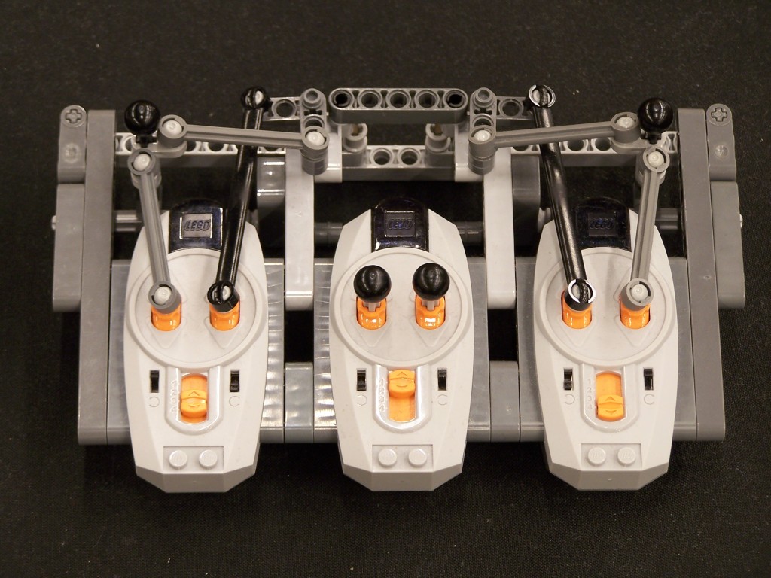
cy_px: 289
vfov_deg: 11.6
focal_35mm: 128
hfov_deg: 15.4
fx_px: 2851
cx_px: 386
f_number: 3.2
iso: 80
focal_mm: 21.2
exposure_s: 1/2
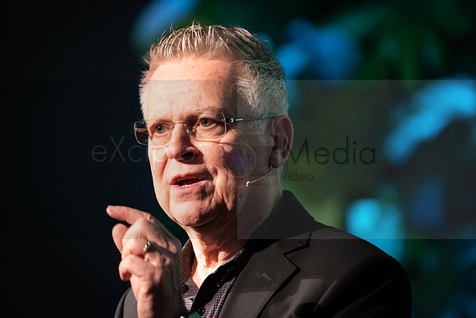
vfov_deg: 3.2
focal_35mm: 428
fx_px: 5659
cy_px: 148
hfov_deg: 4.8
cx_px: 221
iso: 6400
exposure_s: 1/100
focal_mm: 400
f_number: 5.6
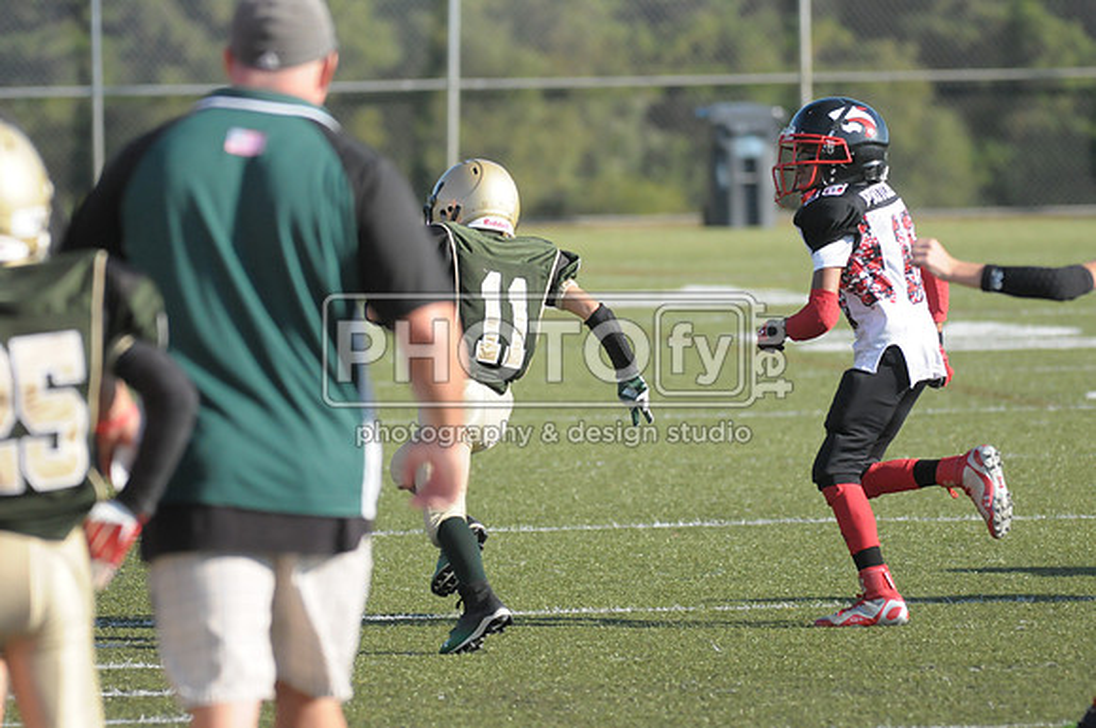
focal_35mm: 300
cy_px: 364
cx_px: 548
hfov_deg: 6.9
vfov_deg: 4.6
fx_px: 9121
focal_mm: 200
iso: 1600
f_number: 4
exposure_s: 1/6400
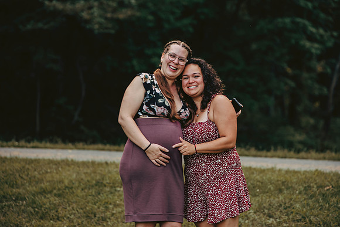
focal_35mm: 145
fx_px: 1370
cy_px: 114
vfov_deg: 9.5
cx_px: 170
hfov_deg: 14.2
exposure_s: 1/125
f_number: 3.5
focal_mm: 145
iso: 250
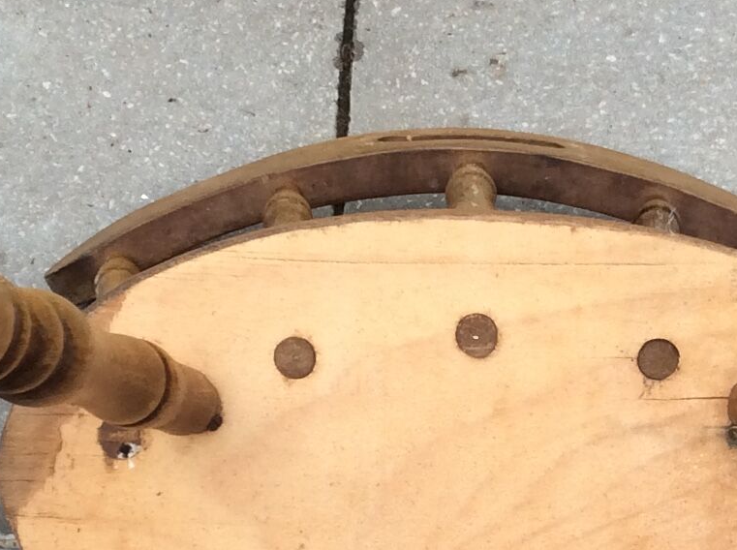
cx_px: 437
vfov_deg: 13.4
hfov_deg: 18.1
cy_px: 481
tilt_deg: -57.3
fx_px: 2317
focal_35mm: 109
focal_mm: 3.3
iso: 32
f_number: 2.4
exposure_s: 1/403
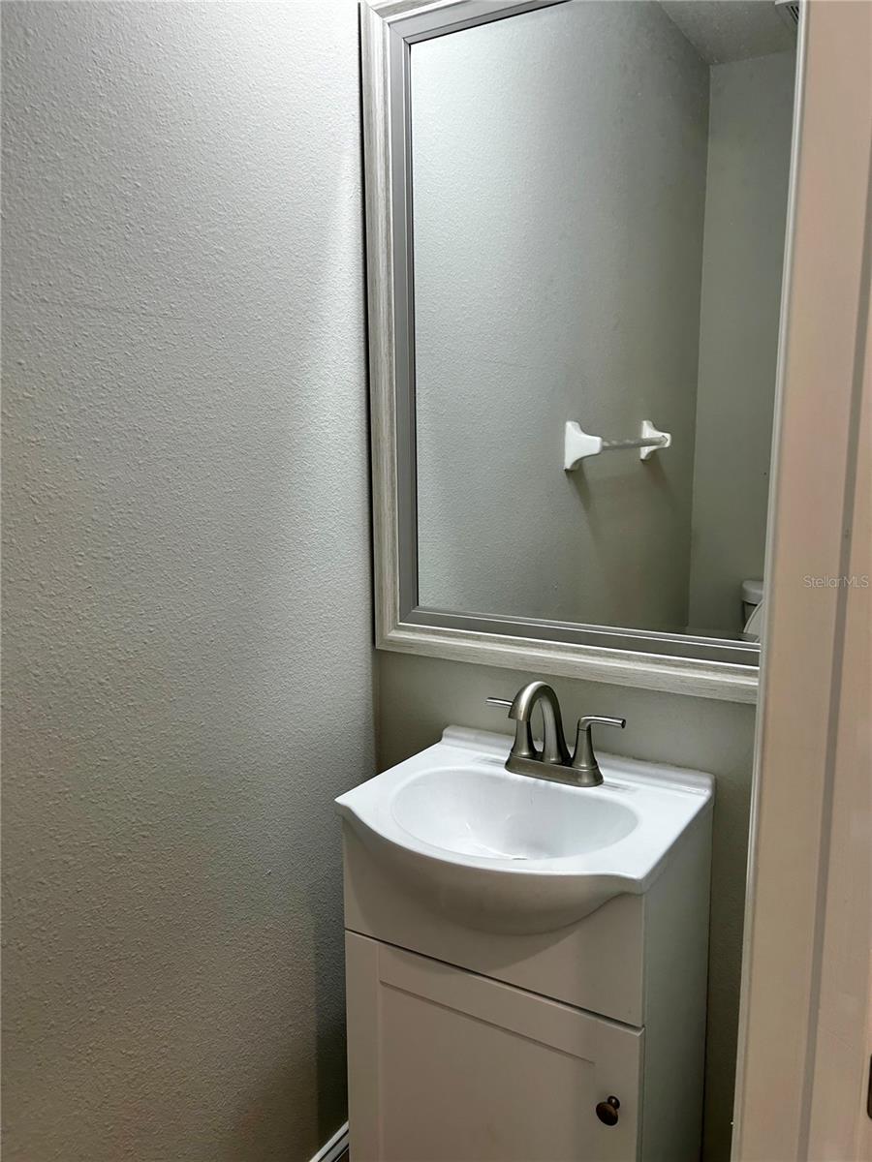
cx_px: 436
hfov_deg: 53.1
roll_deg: -0.2
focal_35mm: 26
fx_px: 873
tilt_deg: -9.4
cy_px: 581
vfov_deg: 67.3
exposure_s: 1/120
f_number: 1.5
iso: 64
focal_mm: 5.7
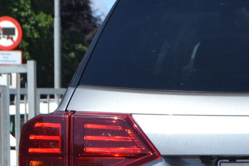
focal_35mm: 216
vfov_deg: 6.3
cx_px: 320
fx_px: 1494
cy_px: 196
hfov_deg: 9.4
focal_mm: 35
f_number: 8
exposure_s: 1/250
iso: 100
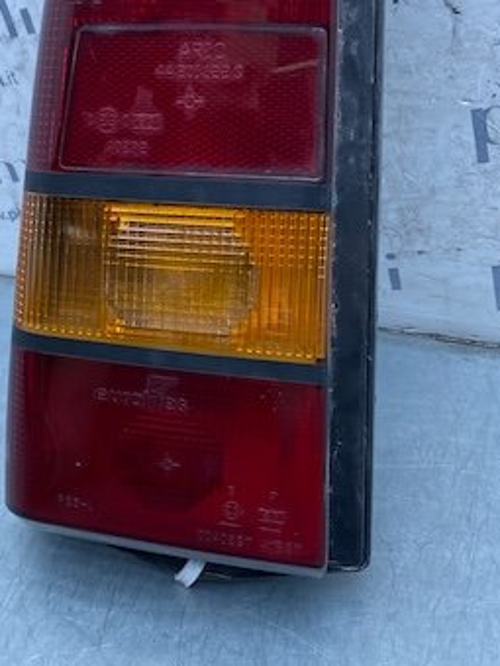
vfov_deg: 38.9
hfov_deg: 28.9
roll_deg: +13.2
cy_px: 329
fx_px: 944
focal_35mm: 49
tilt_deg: -36.6
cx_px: 90
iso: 32
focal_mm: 4.25
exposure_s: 1/647
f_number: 1.8
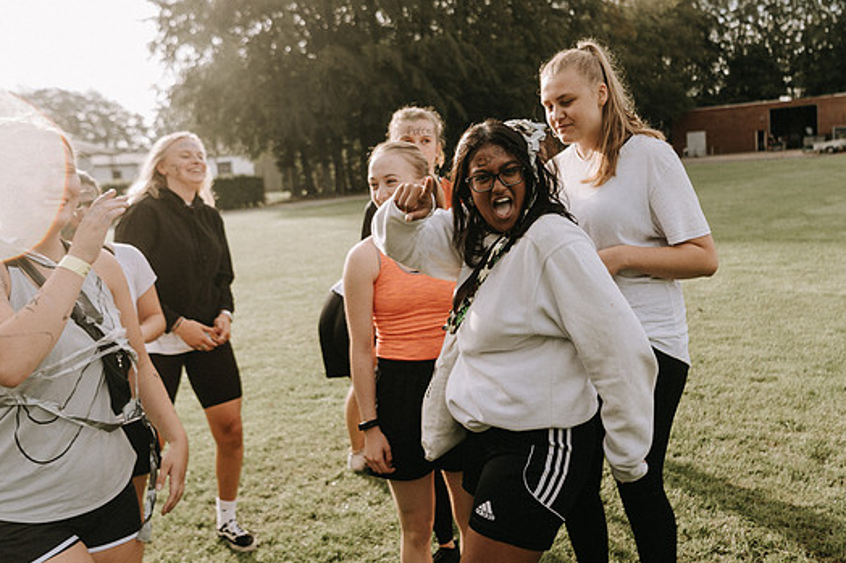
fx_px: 728
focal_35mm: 31
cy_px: 241
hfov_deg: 60.0
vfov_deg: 42.2
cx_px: 488
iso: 100
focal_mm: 24
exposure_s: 1/640
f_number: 2.8
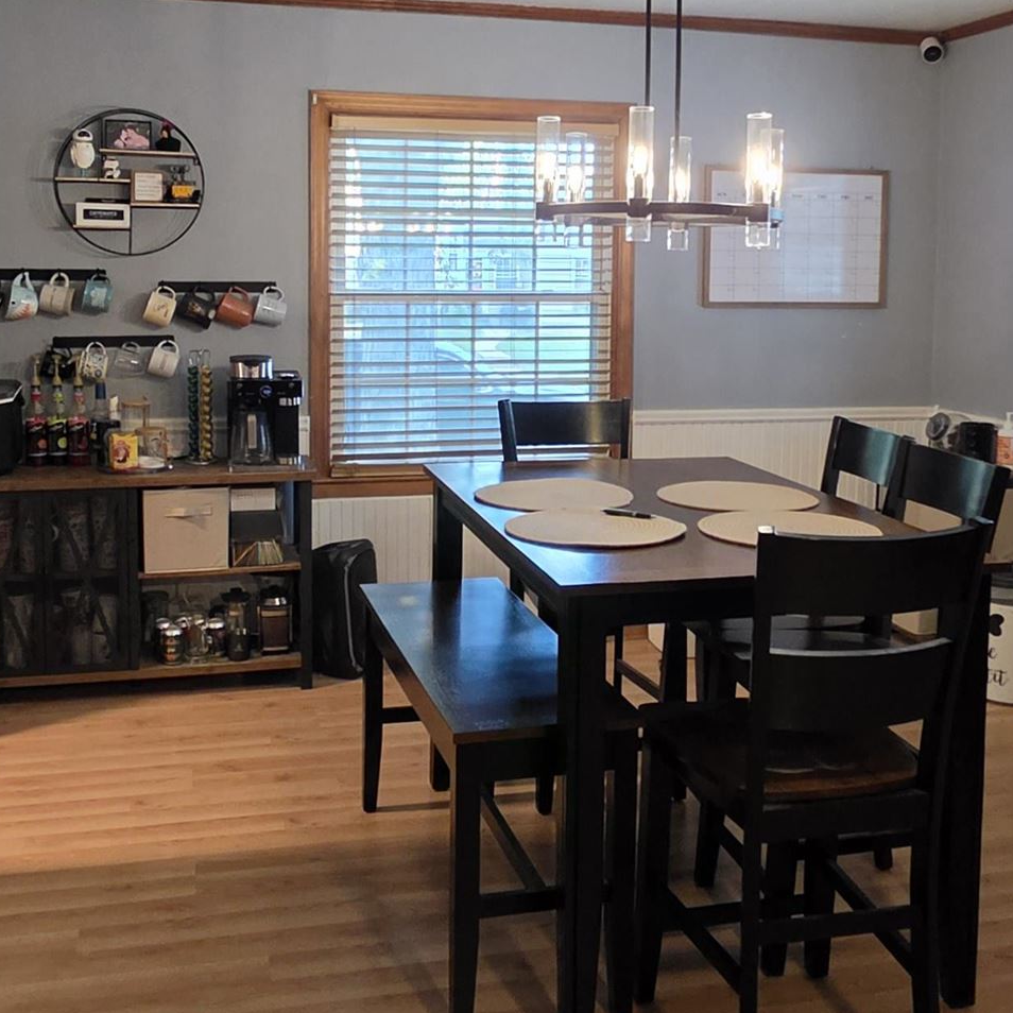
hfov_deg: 44.9
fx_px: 1225
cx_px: 498
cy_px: 355
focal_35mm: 37
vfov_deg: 44.4
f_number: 1.9
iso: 500
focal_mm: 2.2
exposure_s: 1/60
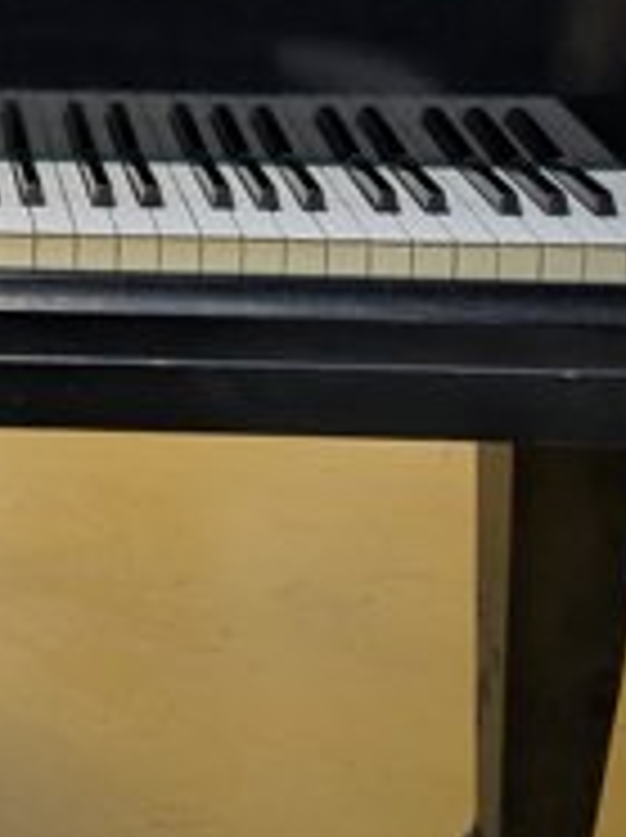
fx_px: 2344
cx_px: -336
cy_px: -32
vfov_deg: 19.6
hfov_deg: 14.2
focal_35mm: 97
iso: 87
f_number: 1.89
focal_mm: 5.43
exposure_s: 1/33.3
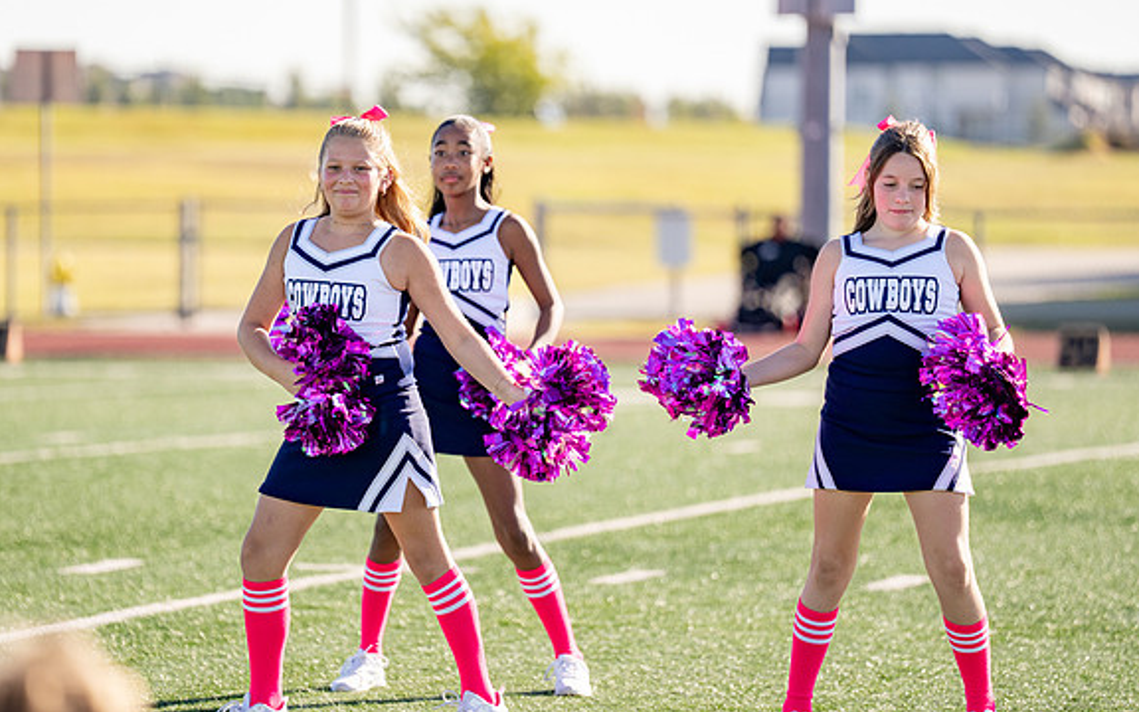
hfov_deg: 8.7
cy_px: 336
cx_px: 425
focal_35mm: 242
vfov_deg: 5.4
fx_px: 7512
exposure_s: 1/1600
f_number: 2.8
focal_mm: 182
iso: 160
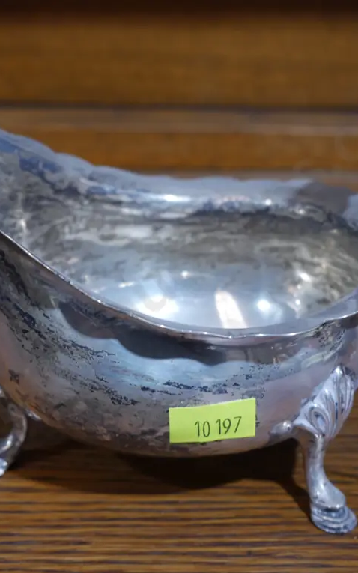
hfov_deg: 18.3
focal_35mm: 71
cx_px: 160
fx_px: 1109
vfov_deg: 29.0
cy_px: 287
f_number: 5.3
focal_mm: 25
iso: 800
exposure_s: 1/60
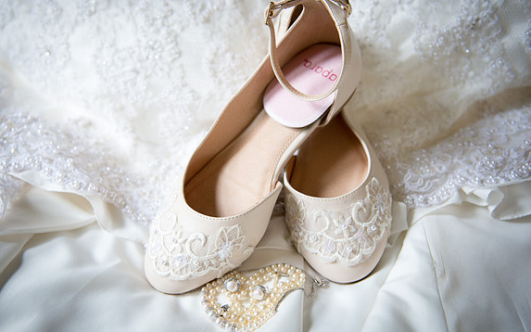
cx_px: 235
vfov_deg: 29.2
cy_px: 165
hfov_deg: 45.2
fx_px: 637
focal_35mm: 44
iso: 800
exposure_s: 1/90
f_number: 2.8
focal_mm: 38
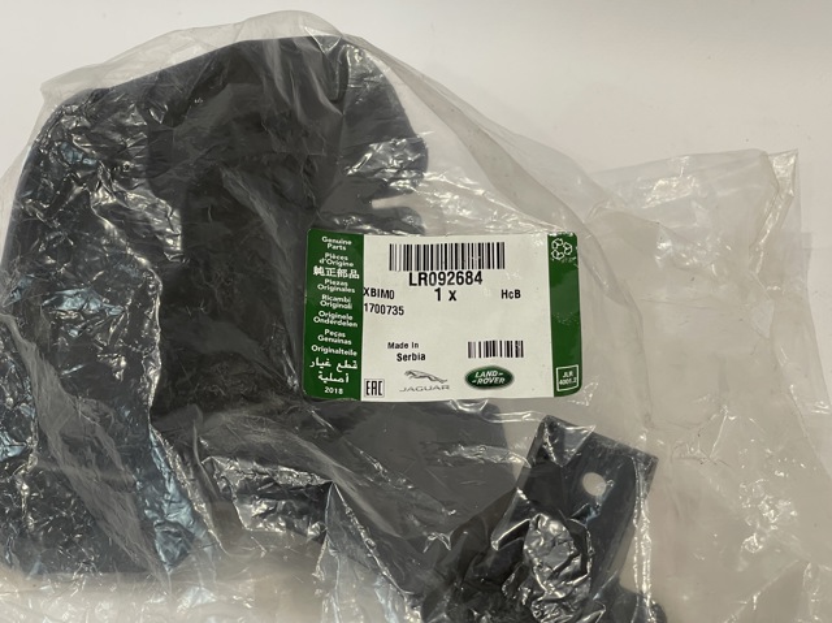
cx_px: 416
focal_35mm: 64
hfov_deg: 30.3
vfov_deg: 22.9
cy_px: 312
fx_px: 1537
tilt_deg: -42.3
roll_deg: -0.9
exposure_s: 1/50
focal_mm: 7.5
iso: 160
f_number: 2.2
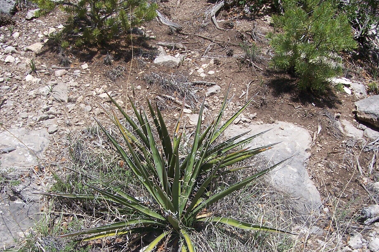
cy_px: 175
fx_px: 526
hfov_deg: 39.6
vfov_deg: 26.8
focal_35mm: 50
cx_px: 200
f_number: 5.6
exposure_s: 1/750
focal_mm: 5.6
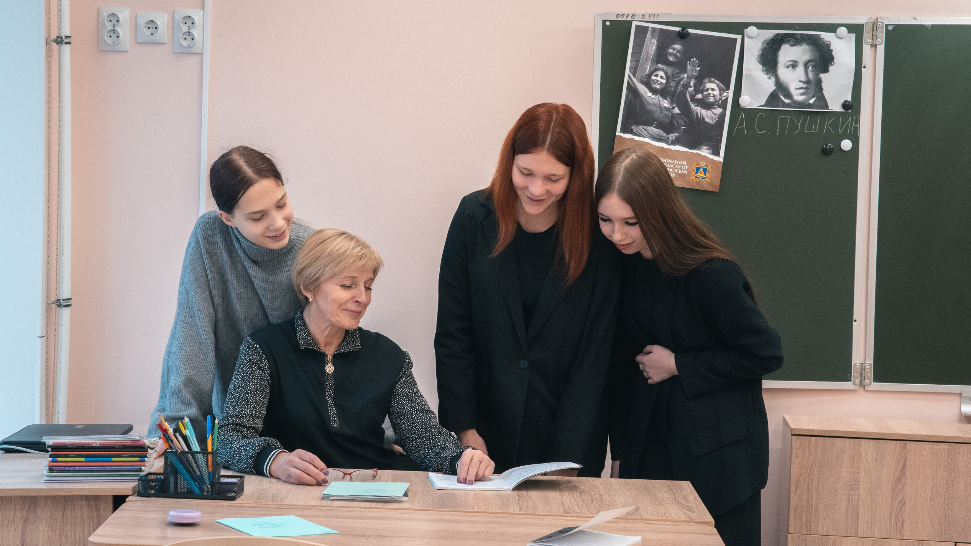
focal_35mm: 90
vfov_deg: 13.4
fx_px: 2317
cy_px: 282
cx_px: 486
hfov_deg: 23.7
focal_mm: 85
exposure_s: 1/400
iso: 6400
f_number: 8
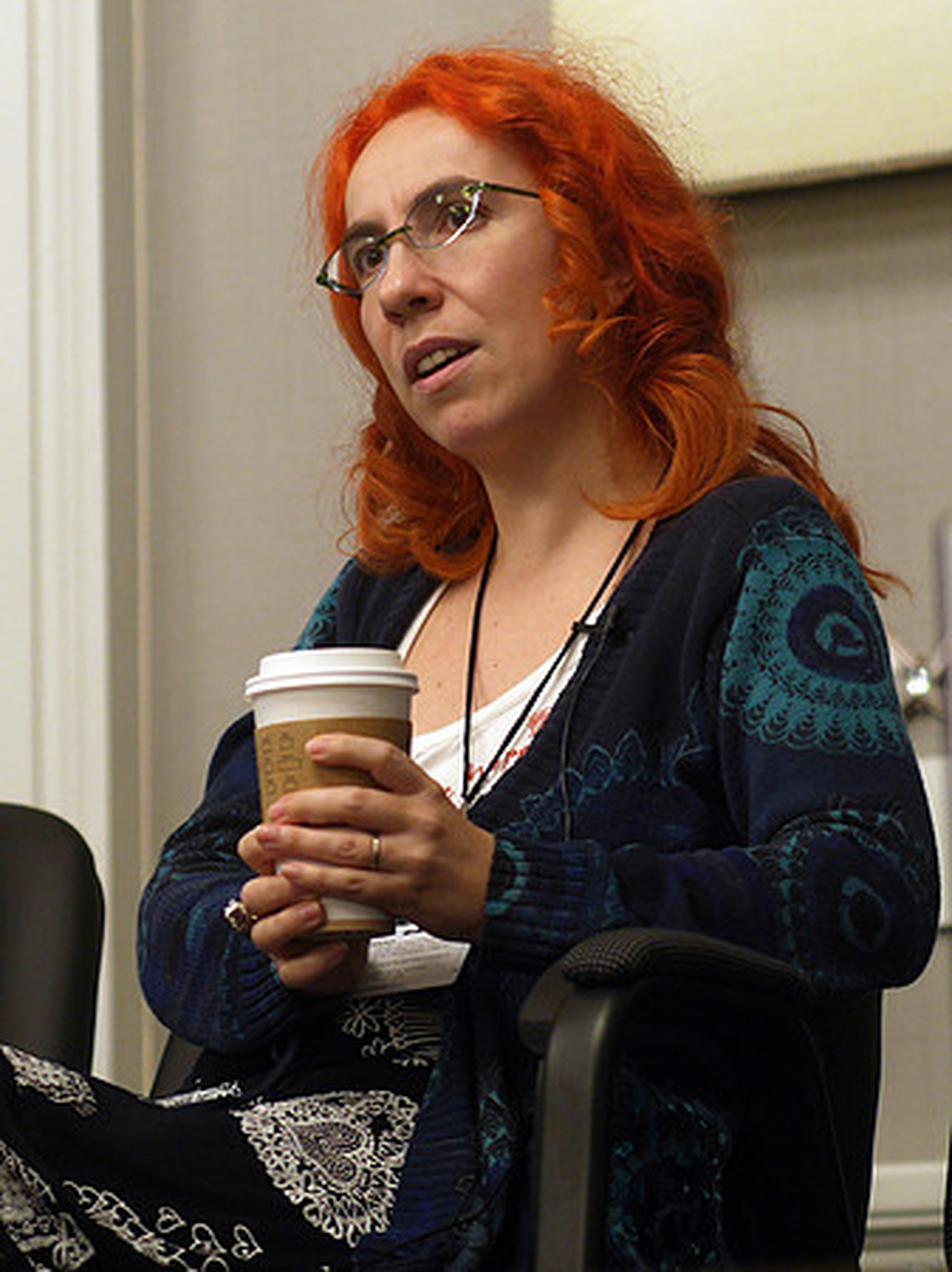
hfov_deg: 16.4
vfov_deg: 21.8
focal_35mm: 90
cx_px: 476
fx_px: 3303
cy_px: 636
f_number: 1.8
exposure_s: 1/125
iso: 400
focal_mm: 45
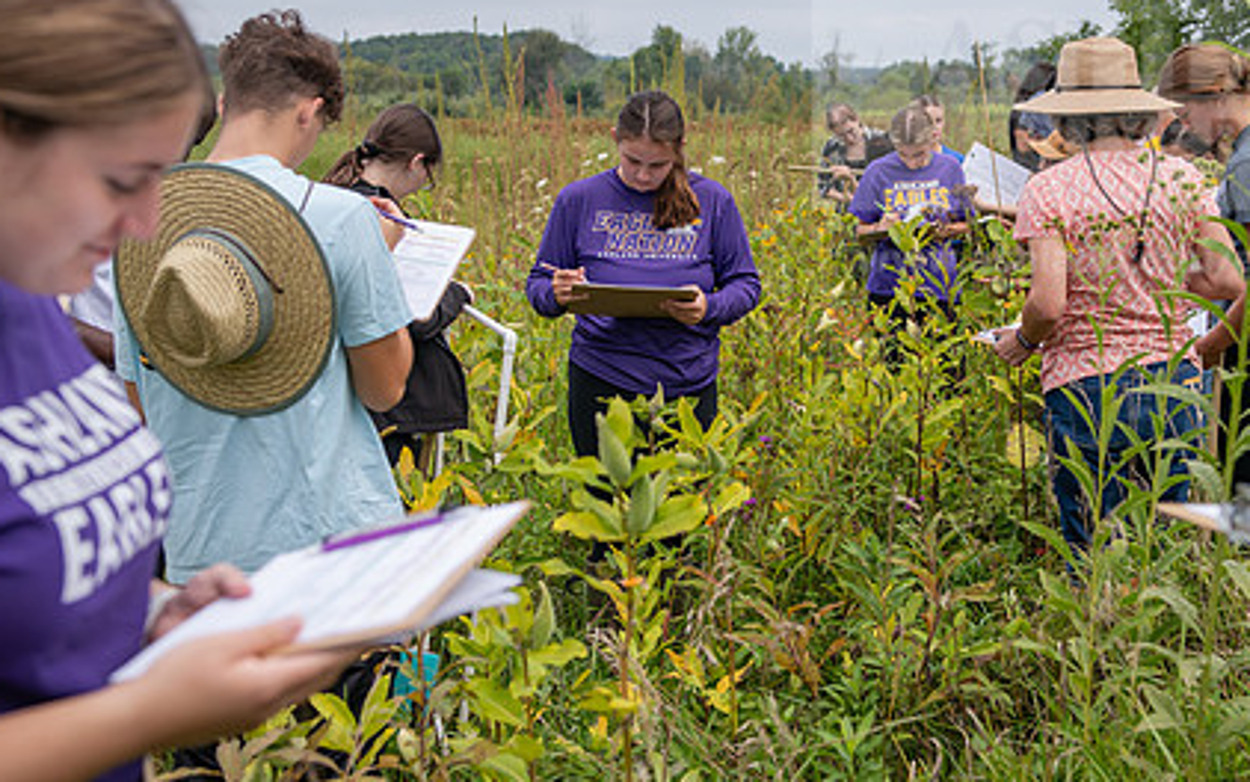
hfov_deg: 36.2
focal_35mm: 56
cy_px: 321
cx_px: 723
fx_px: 1908
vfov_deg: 23.1
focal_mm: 40
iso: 125
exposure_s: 1/640
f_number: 3.5
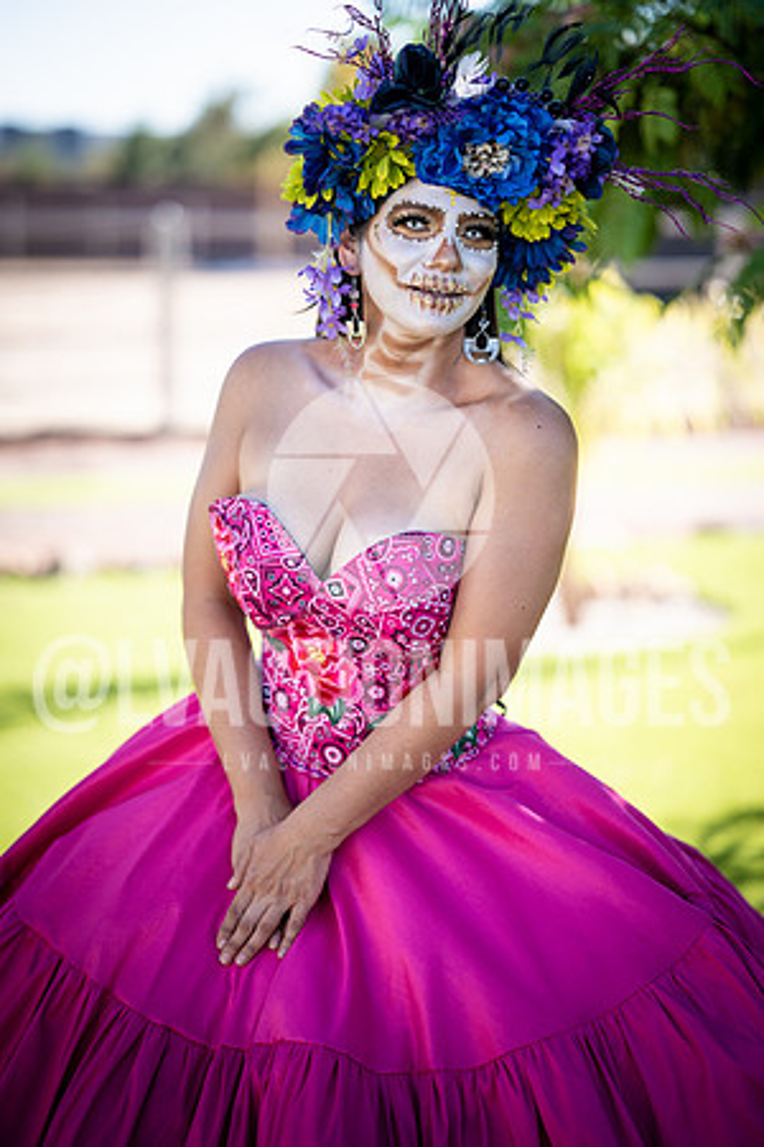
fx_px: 2706
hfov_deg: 16.1
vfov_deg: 23.9
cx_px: 382
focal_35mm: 85
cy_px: 574
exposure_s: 1/2000
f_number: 1.8
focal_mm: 85
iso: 100
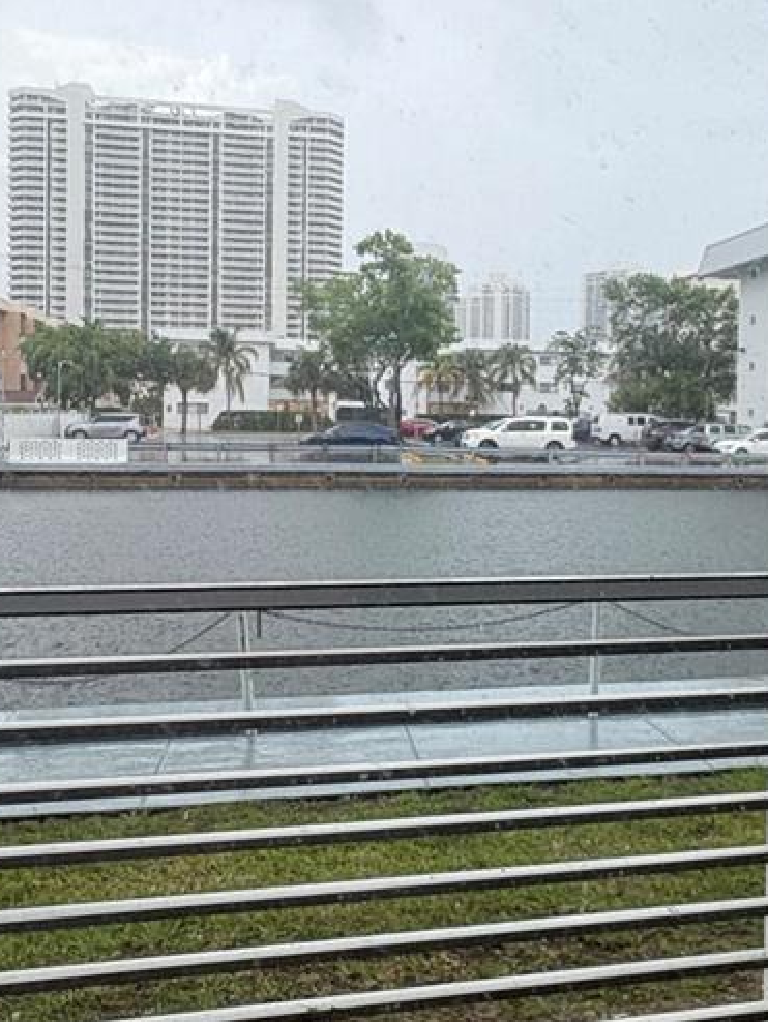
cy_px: 443
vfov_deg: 53.8
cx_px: 503
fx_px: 1005
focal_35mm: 34
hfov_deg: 41.4
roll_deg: -0.8
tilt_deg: -0.9
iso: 40
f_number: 2.2
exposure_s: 1/537
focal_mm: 2.22
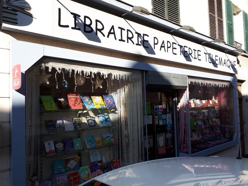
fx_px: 193
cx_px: 124
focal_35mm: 27
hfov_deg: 65.3
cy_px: 93
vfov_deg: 51.4
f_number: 1.9
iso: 40
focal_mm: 3.6
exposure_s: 1/711
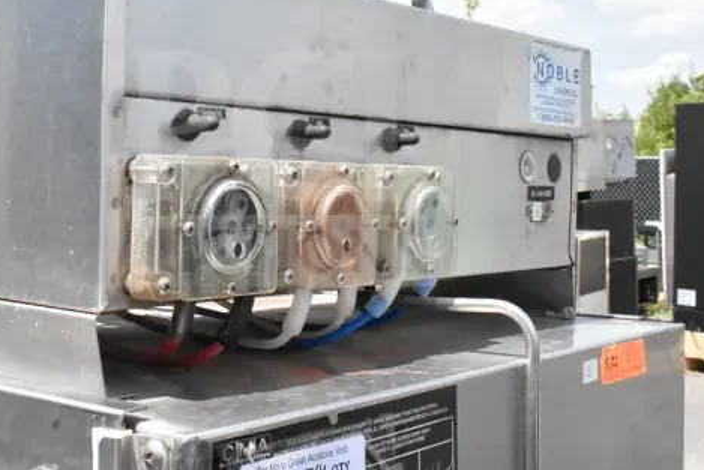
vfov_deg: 25.6
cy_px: 167
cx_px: 267
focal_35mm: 53
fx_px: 1030
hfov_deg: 37.5
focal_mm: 27
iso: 6400
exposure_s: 1/1600
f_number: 20
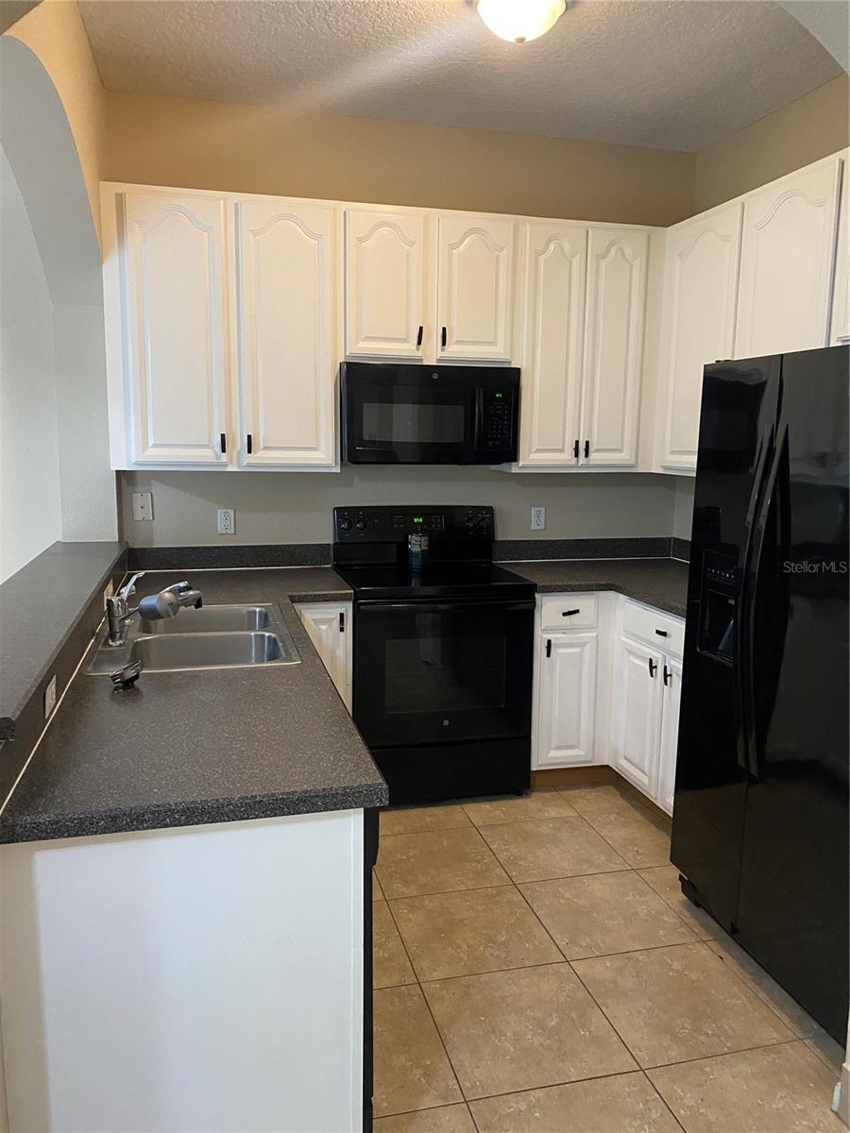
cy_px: 566
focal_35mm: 26
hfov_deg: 53.1
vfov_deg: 67.3
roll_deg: -1.1
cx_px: 425
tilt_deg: -7.2
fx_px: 851
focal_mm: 4.25
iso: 400
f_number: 1.8
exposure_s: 1/60
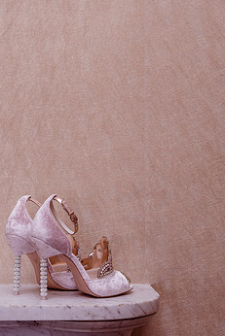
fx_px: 730
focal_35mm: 78
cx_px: 83
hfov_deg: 17.5
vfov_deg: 26.0
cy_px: 147
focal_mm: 60
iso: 320
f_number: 5.6
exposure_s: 1/60
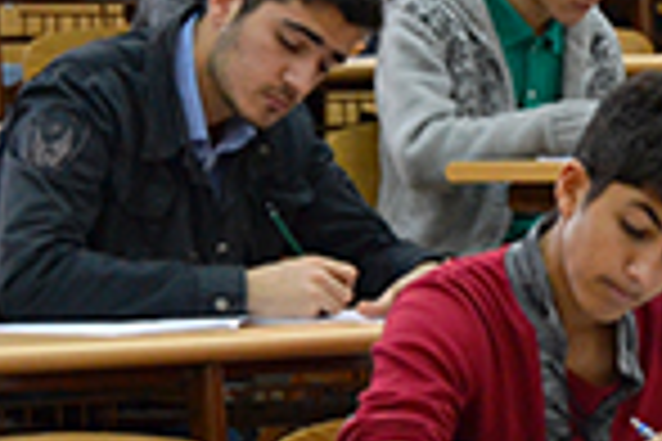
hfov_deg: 8.5
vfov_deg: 5.7
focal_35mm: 241
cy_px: 187
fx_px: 4431
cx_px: 176
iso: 720
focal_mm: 40
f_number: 5
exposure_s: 1/60
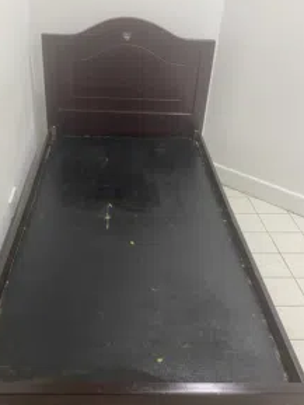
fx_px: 421
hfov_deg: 39.5
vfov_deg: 51.0
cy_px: 241
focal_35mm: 36
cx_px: 123
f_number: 1.8
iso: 125
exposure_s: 1/50
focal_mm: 4.25
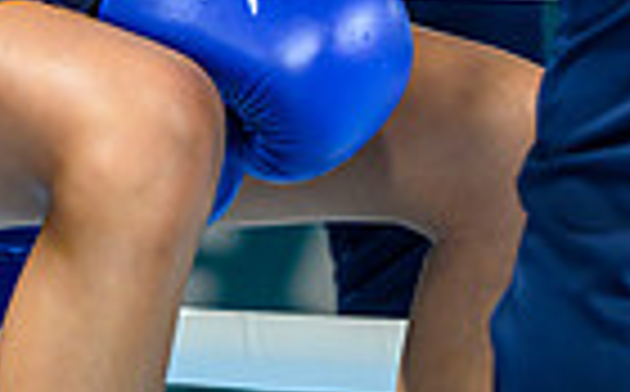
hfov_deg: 4.0
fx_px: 9000
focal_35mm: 525
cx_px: 234
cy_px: -613
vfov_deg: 2.5
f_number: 3.2
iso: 2000
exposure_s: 1/1600
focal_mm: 160
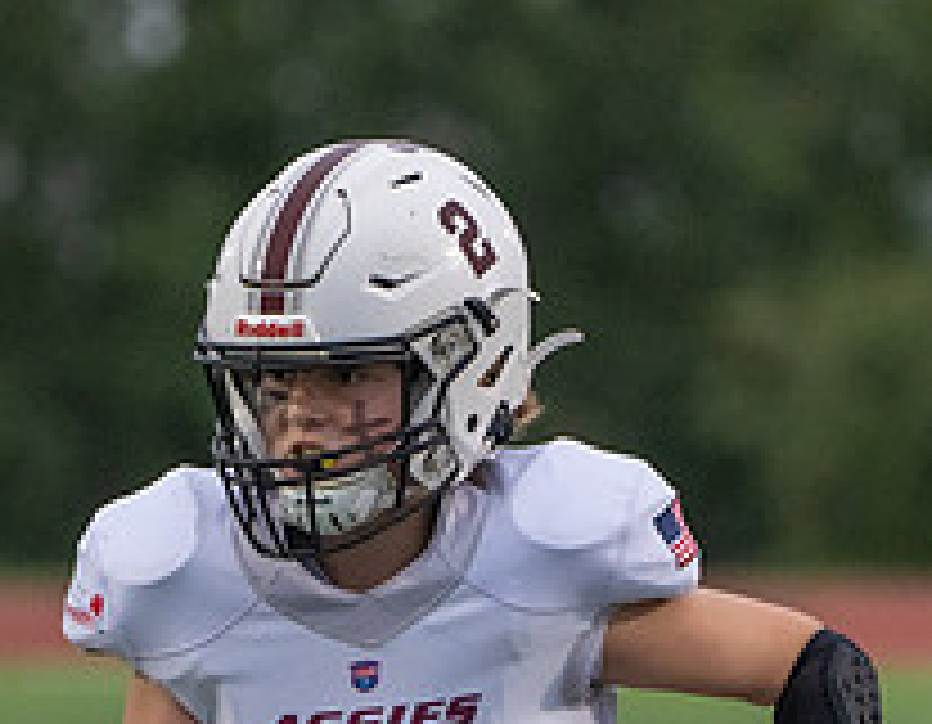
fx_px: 31408
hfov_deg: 1.7
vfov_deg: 1.3
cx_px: 347
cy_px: 872
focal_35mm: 1151
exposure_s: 1/1000
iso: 3200
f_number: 5.6
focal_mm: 327
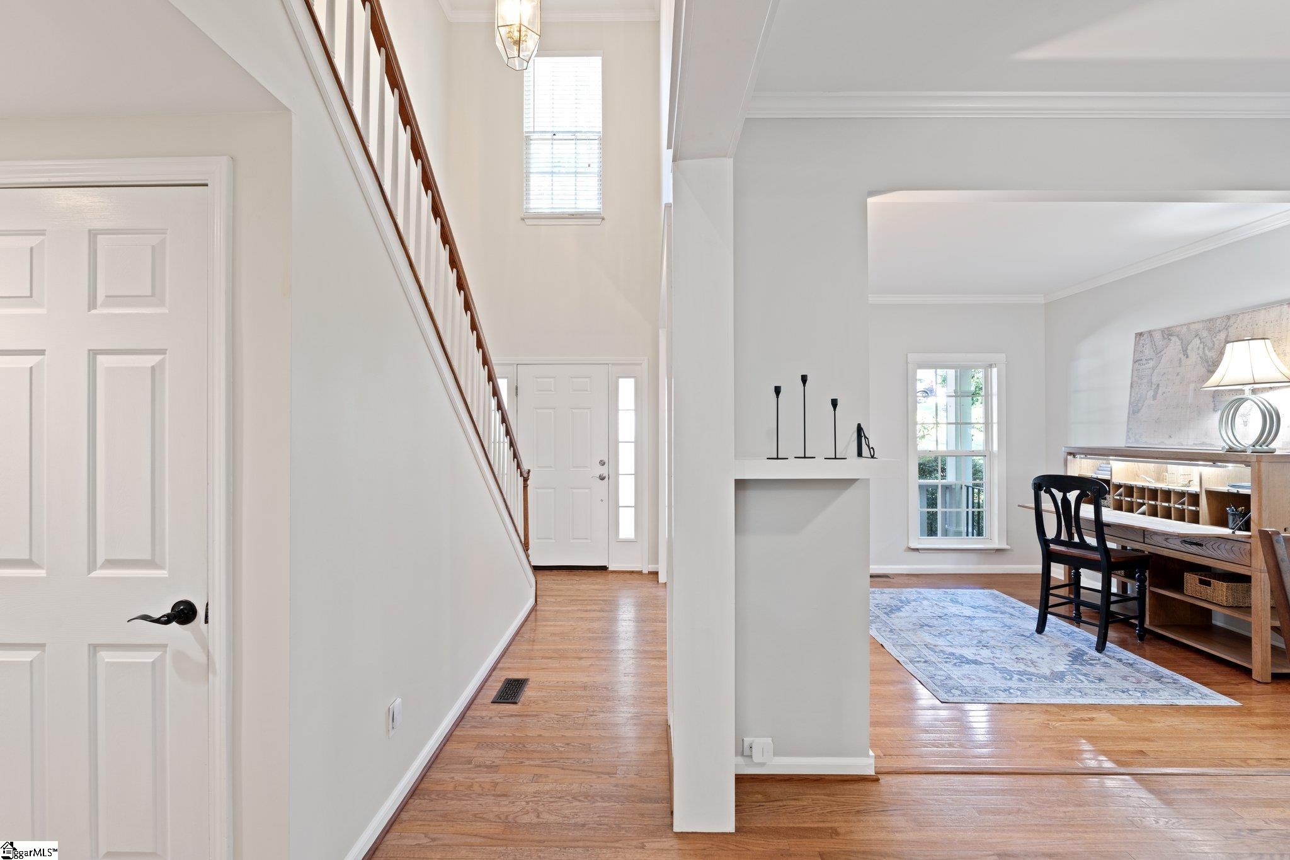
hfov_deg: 96.7
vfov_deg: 73.7
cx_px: 645
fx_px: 573
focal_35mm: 16
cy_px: 430
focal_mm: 16
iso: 200
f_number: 9
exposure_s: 1.6
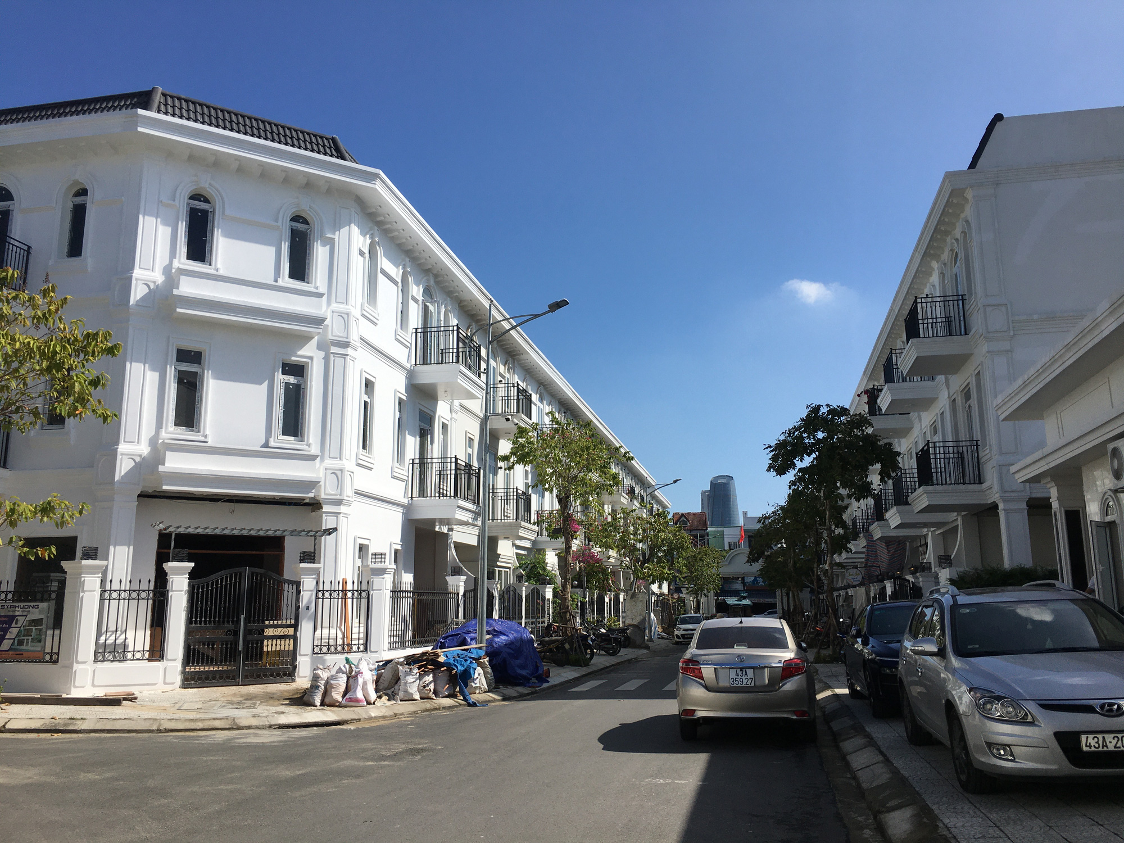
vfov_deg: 48.2
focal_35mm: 29
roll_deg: -0.2
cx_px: 562
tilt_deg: +11.9
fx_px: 942
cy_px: 422
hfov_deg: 61.7
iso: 25
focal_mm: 4.15
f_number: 2.2
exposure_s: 1/2564
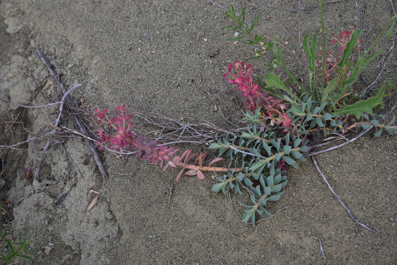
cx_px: 198
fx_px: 551
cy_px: 132
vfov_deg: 27.0
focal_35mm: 50
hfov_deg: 39.6
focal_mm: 50
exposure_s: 1/125
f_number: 9
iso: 250
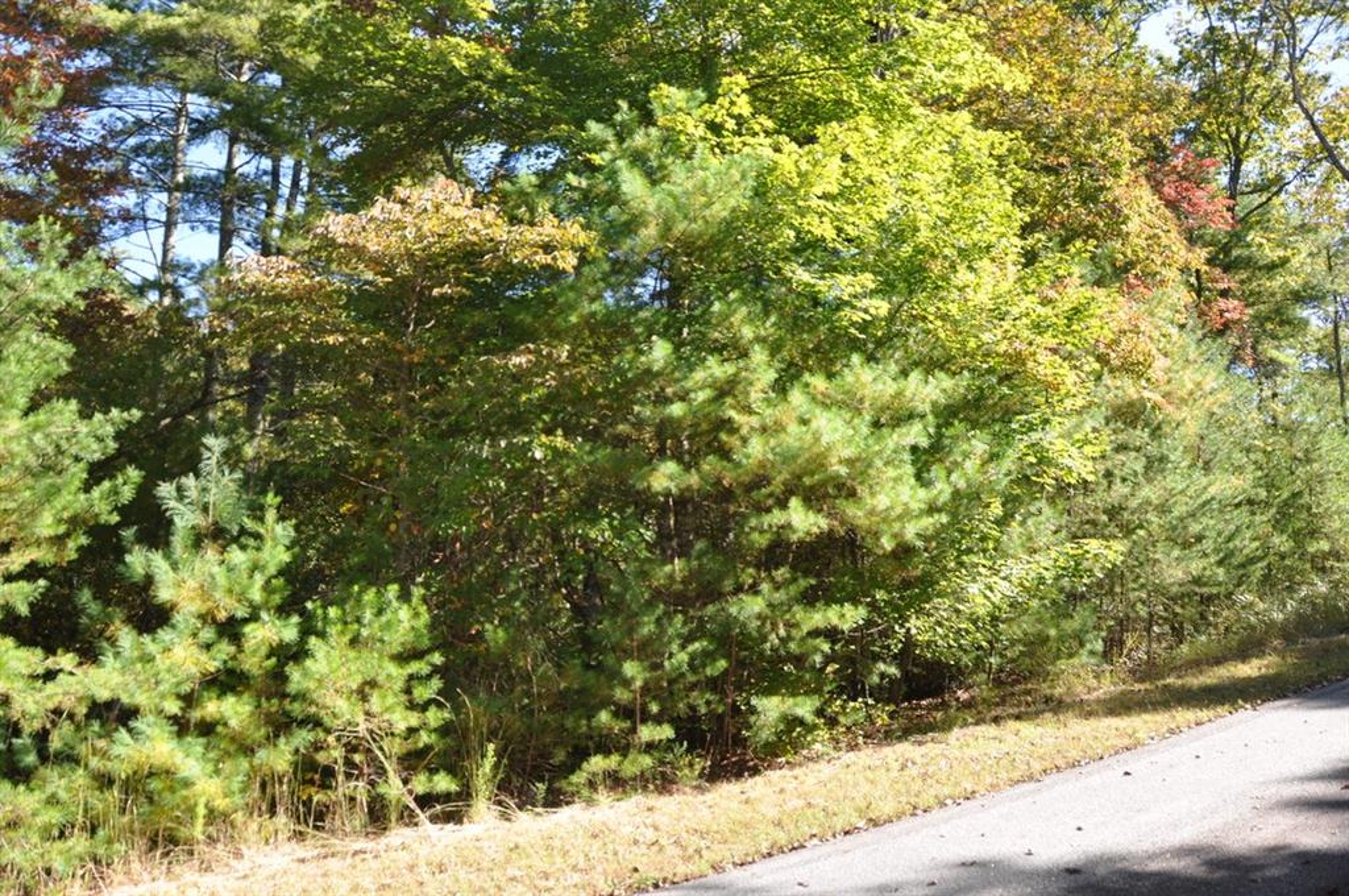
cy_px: 448
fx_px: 1010
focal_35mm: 27
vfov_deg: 47.8
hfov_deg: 67.4
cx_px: 674
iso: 200
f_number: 5
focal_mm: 18
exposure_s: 1/200
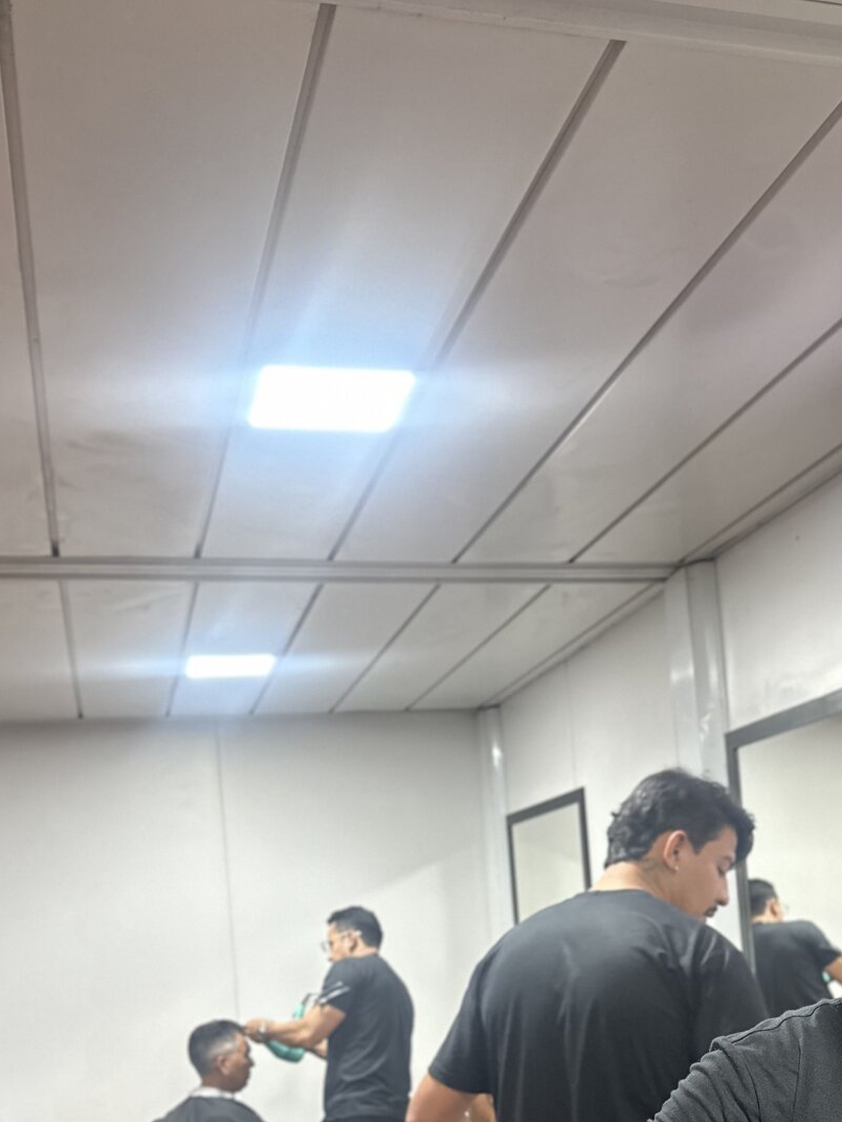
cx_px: 588
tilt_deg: +1.6
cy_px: 889
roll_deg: +3.0
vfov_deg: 42.0
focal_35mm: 43
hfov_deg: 33.2
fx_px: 1395
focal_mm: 6.86
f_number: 1.78
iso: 250
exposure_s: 1/60
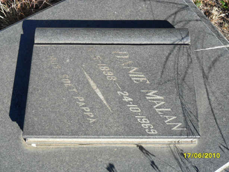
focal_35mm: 52
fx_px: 344
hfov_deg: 36.8
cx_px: 114
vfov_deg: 28.1
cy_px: 86
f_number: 5
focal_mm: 9.3
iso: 100
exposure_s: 1/180
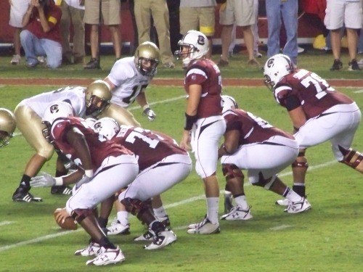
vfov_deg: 3.4
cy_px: 136
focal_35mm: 432
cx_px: 182
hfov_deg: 4.6
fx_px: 4530
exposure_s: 1/100
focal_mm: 70.2
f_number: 4.8
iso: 800
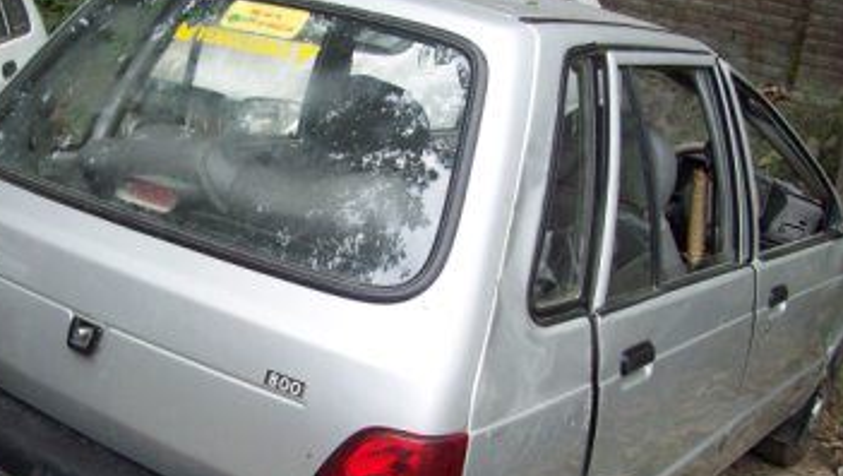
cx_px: 310
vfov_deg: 24.0
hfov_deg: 41.0
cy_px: 291
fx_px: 1118
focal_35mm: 50
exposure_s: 1/447
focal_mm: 6
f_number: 2.7
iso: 80
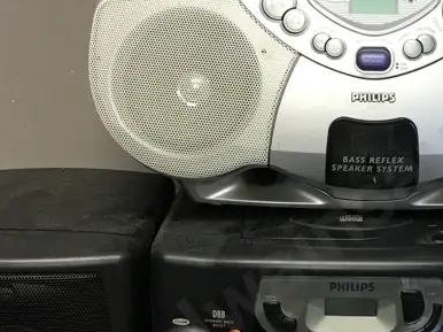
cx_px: 359
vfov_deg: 19.1
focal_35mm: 77
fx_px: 985
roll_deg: -2.0
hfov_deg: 24.9
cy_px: 214
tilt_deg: -18.3
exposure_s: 1/33
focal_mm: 4.15
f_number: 2.2
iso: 50
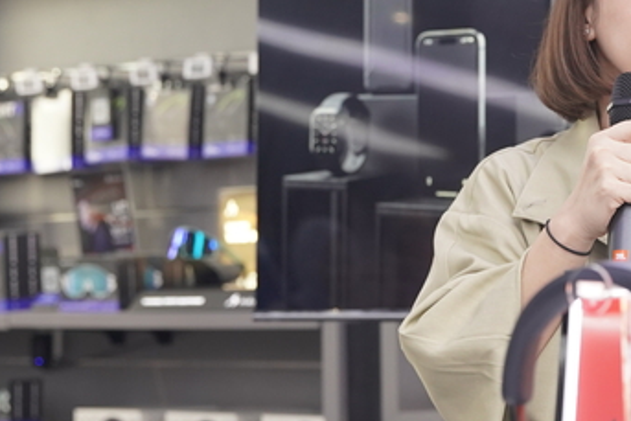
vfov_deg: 9.0
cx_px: 454
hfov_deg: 13.4
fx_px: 2683
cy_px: 73
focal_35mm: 153
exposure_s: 1/160
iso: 1000
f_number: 4
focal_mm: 50
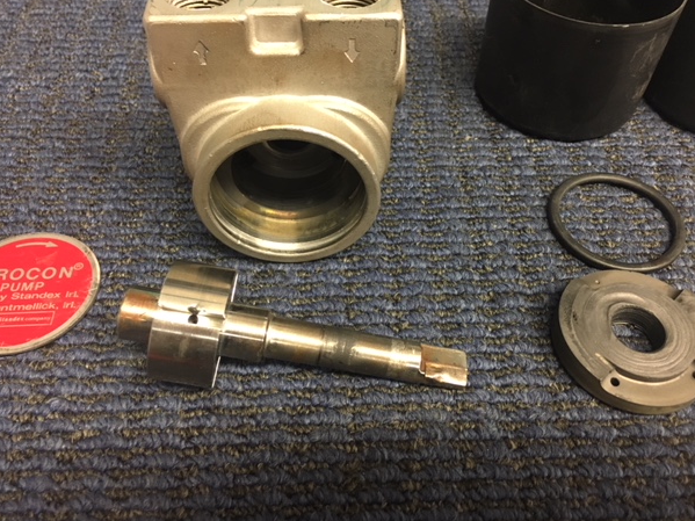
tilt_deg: -50.7
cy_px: 245
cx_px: 365
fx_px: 622
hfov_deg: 58.3
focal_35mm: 31
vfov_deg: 45.4
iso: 200
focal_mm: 4.15
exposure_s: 1/33
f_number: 2.2
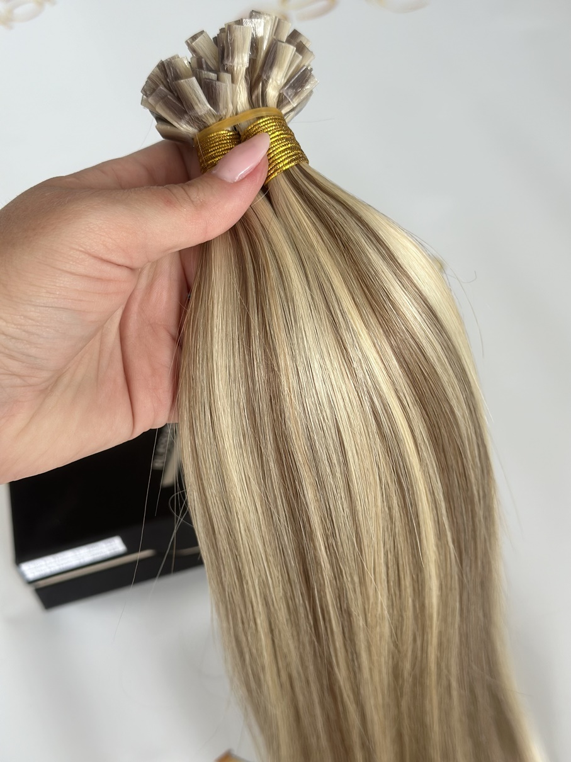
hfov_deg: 30.3
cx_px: 286
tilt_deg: -50.6
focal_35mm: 48
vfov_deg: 39.7
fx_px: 1056
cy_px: 381
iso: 80
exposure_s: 1/221
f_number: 1.78
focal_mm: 6.86
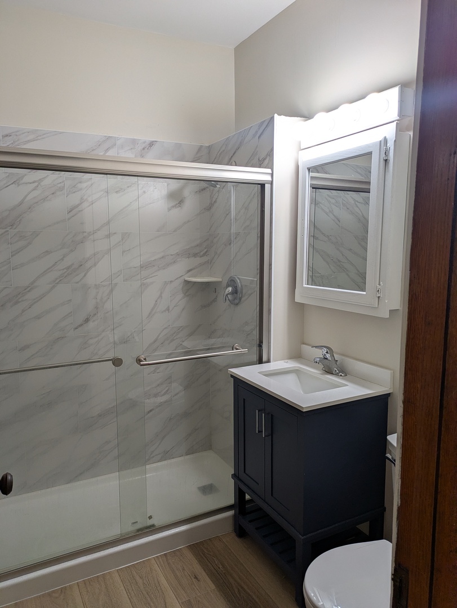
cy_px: 304
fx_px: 440
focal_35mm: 25
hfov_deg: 54.9
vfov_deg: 69.4
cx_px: 228
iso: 147
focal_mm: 5.43
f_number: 1.89
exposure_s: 1/120
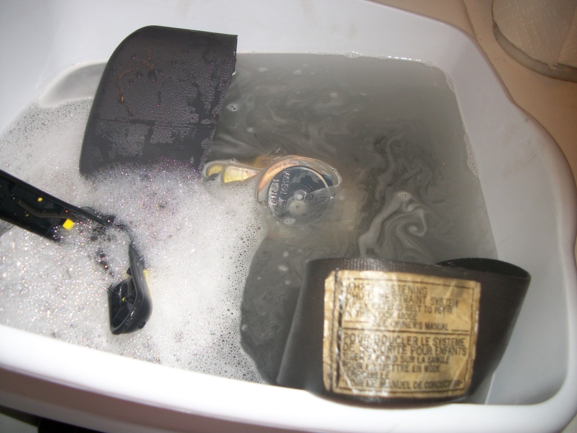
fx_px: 533
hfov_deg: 56.8
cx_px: 288
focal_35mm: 32
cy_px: 216
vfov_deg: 44.2
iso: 80
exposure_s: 1/60
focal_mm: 5.7
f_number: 2.9
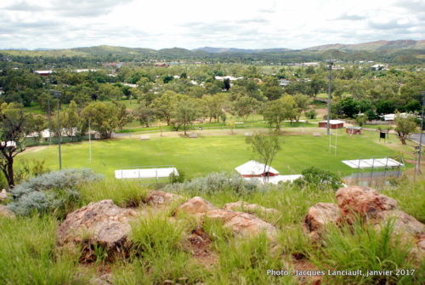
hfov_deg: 46.3
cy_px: 142
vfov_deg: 32.0
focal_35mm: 42
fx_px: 497
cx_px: 212
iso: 100
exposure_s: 1/250
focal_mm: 28
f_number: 8
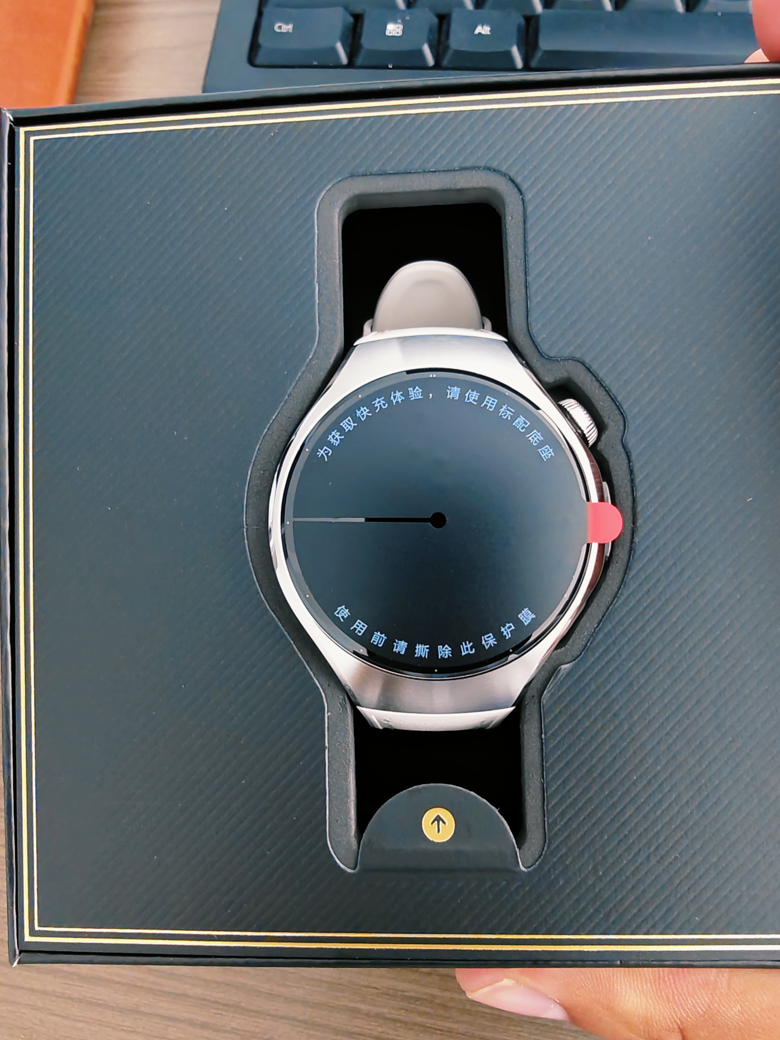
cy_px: 534
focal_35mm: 27
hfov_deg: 51.3
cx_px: 375
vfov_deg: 65.3
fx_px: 811
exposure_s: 1/33.3
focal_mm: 2.31
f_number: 2.05
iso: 1084
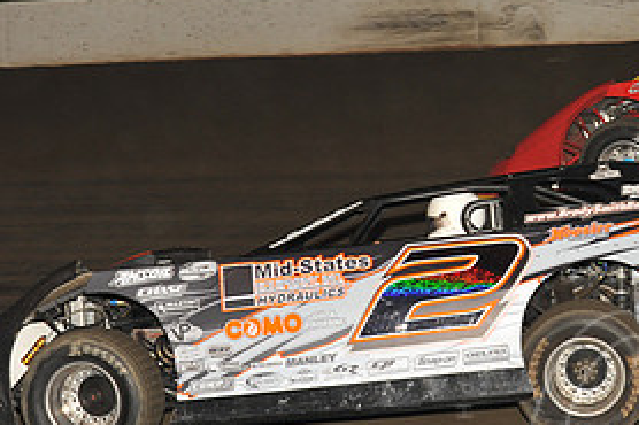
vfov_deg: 8.2
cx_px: 593
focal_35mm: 167
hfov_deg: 12.2
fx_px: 2962
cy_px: 191
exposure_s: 1/320
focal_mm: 80
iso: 800
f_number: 7.1
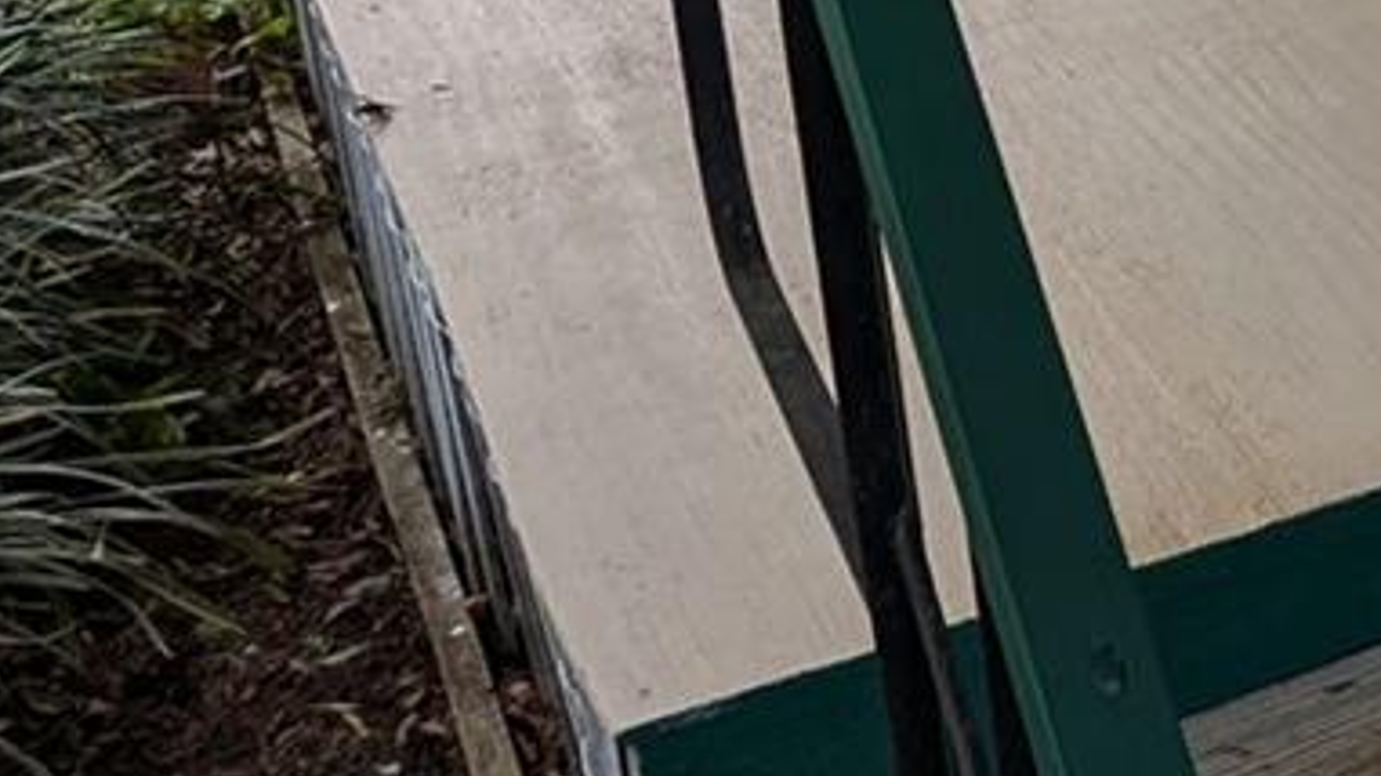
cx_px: 1573
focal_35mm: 73
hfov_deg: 26.4
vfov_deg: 15.5
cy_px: -297
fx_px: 2672
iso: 52
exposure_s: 1/356
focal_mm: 2.35
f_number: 2.2
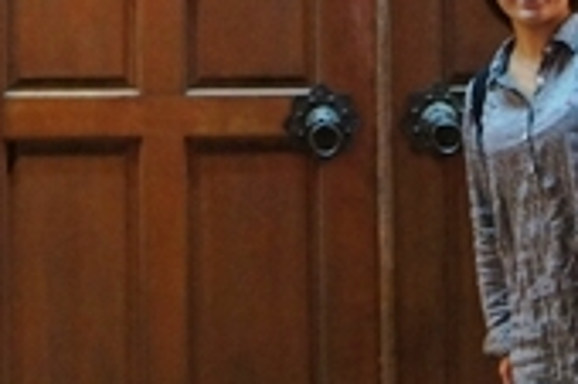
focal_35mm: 155
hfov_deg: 13.2
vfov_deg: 8.7
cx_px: 388
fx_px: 2486
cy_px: -121
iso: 1600
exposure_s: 1/20
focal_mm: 22
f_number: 4
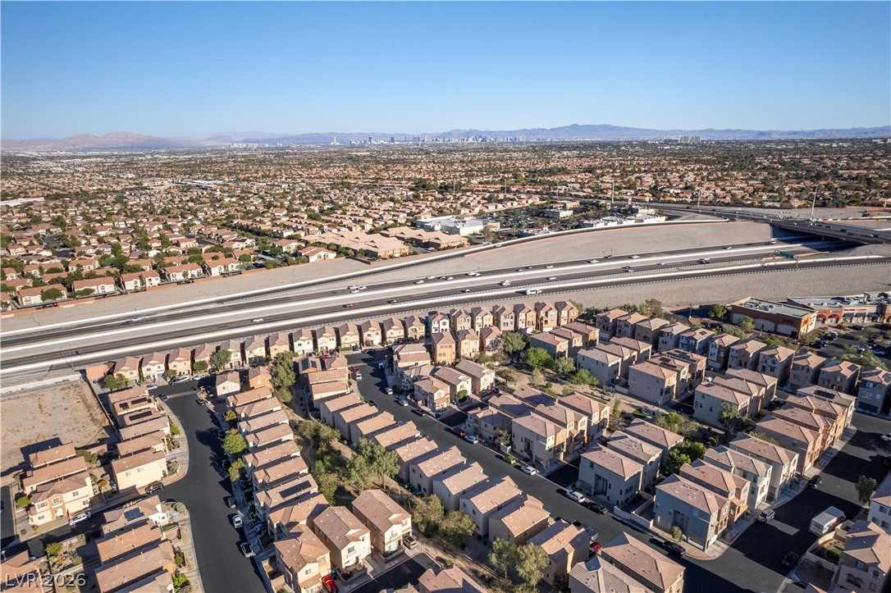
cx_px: 446
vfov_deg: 57.2
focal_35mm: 22
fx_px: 544
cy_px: 296
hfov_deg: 78.6
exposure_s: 1/40
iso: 100
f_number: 2.8
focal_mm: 8.38
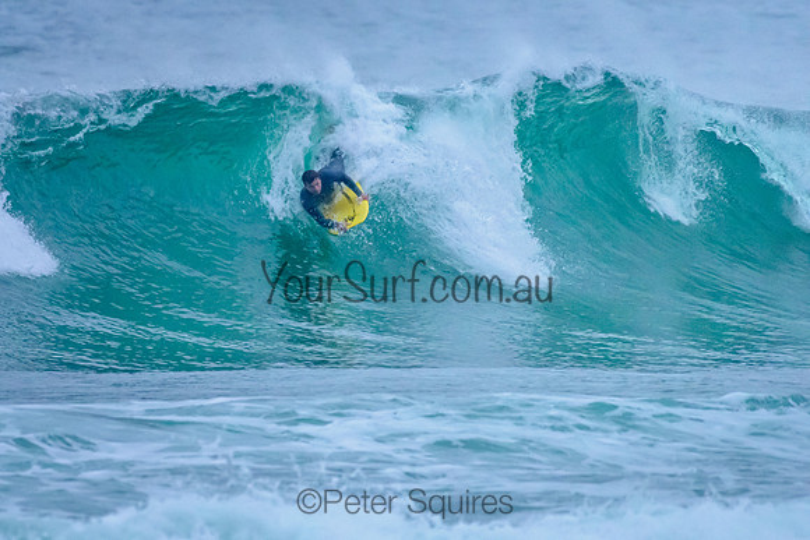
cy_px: 170
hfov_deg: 2.6
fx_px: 17983
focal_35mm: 799
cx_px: 163
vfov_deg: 1.7
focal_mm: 500
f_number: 5.6
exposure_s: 1/2000
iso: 2800
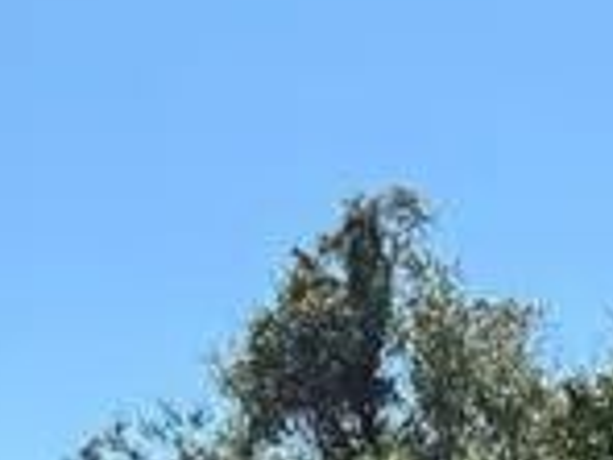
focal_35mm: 166
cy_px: 1459
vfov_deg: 7.6
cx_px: 1093
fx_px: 2940
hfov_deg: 11.1
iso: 80
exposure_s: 1/2801
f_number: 1.78
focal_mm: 6.76
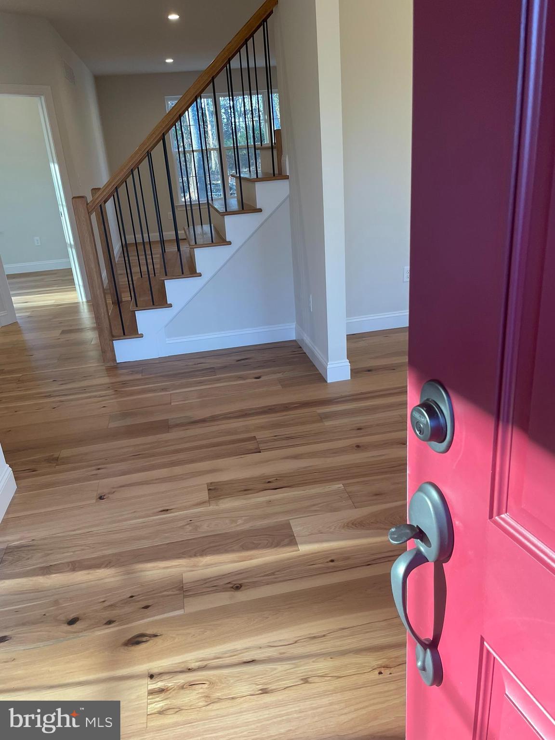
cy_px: 370
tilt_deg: -21.6
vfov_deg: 67.3
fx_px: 556
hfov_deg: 53.1
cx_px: 278
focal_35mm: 26
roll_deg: +5.1
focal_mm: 4.2
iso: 100
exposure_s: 1/120
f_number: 1.6
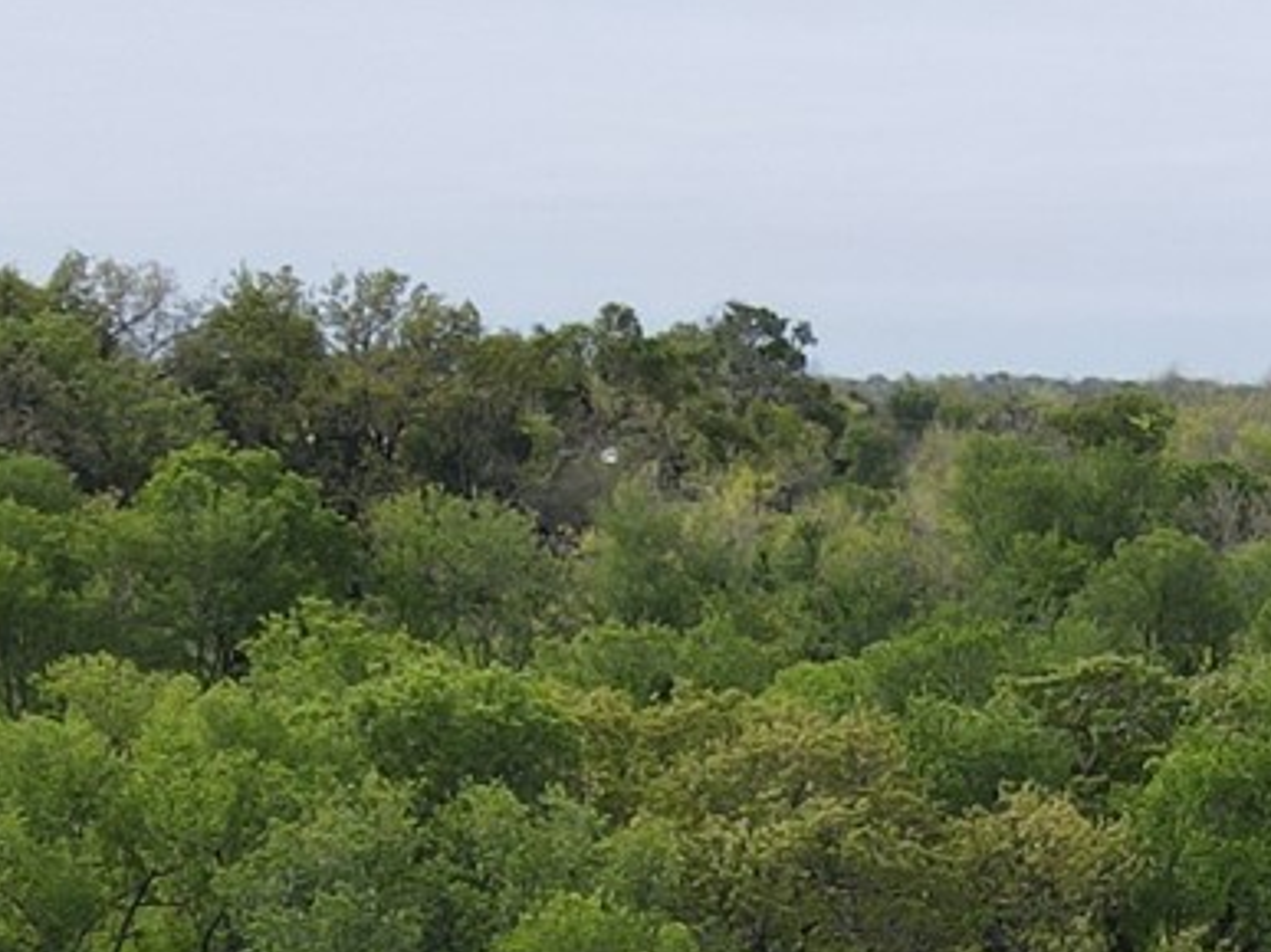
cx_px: 1435
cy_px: 2245
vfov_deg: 10.2
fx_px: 4662
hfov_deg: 15.1
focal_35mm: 127
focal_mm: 4.5
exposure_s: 1/400
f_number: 2.8
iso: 100
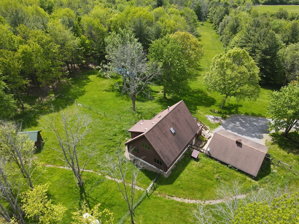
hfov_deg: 69.4
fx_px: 216
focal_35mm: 25
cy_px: 115
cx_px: 151
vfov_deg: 54.9
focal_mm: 4.5
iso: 100
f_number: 2.8
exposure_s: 1/250
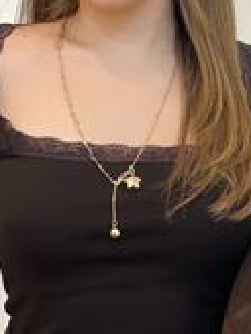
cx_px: 133
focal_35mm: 131
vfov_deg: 15.1
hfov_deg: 11.3
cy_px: 152
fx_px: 1267
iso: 125
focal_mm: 6
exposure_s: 1/100
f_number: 2
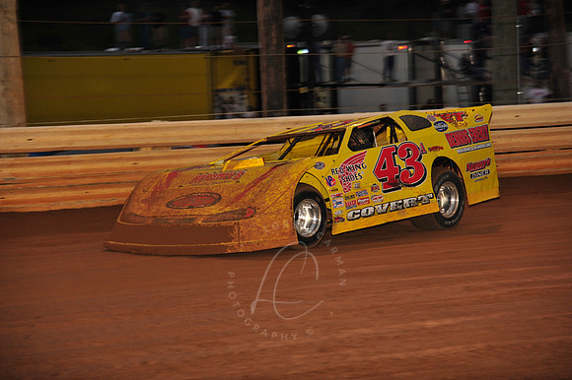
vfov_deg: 8.1
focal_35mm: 170
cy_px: 190
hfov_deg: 12.1
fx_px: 2699
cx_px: 286
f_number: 6.3
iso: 800
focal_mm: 170
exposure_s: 1/320
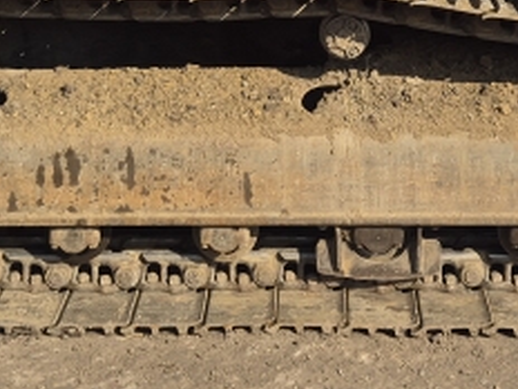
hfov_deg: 19.8
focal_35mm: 99
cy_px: -201
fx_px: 1481
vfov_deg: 14.0
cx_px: 277
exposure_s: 1/1752
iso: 25
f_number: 1.8
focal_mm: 5.4
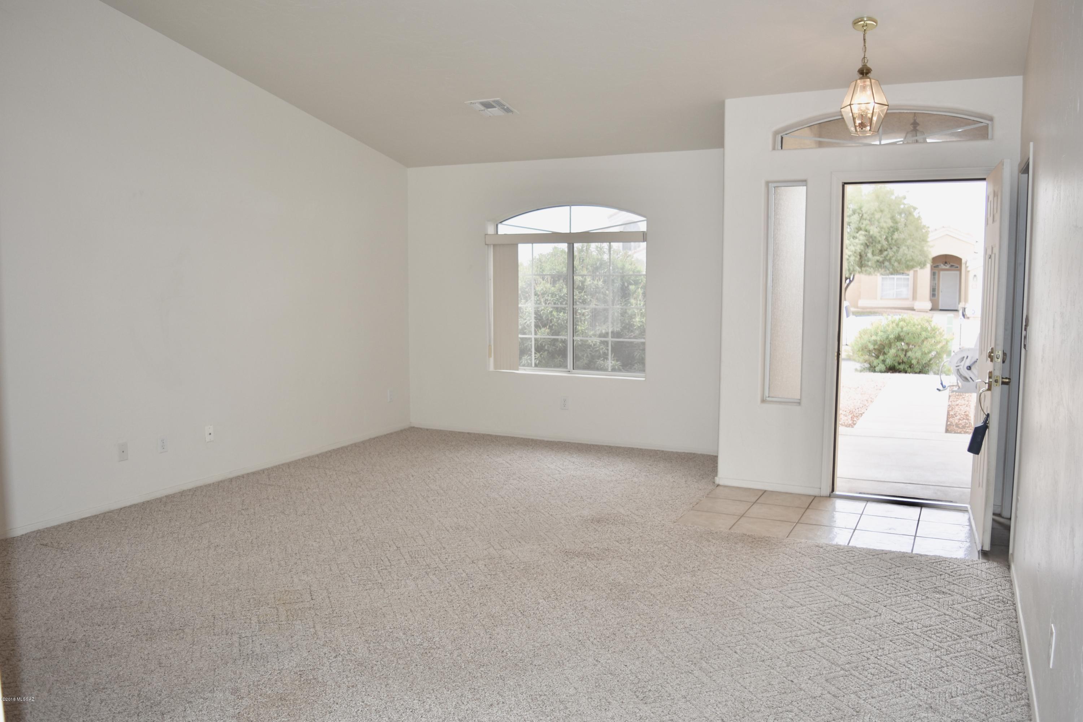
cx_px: 542
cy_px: 361
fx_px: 812
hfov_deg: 67.4
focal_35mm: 27
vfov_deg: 47.9
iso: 100
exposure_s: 1/160
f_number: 3.5
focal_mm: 18
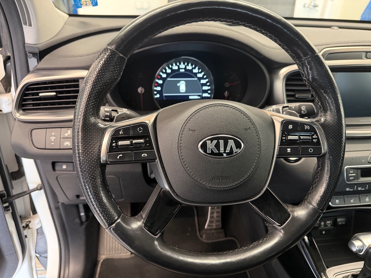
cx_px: 186
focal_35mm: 24
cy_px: 139
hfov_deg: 71.6
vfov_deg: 56.8
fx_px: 257
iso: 640
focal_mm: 6.76
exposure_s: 1/50
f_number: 1.78
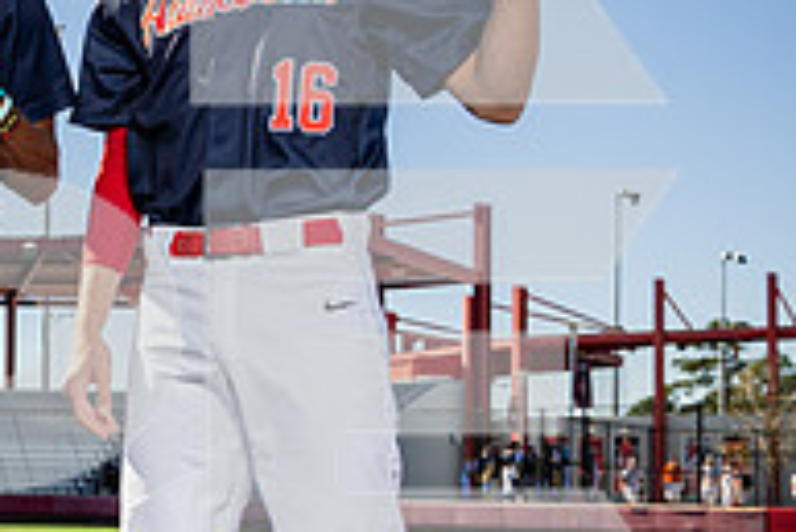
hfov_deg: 20.8
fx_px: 1859
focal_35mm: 84
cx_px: -371
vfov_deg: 16.2
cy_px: 390
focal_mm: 28
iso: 125
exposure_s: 1/250
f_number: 8
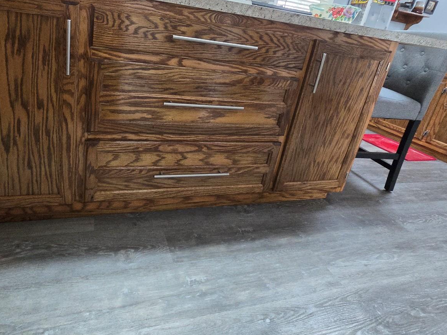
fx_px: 232
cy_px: 105
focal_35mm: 18
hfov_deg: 86.3
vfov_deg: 69.1
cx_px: 171
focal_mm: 2.2
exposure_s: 1/60
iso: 800
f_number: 2.2
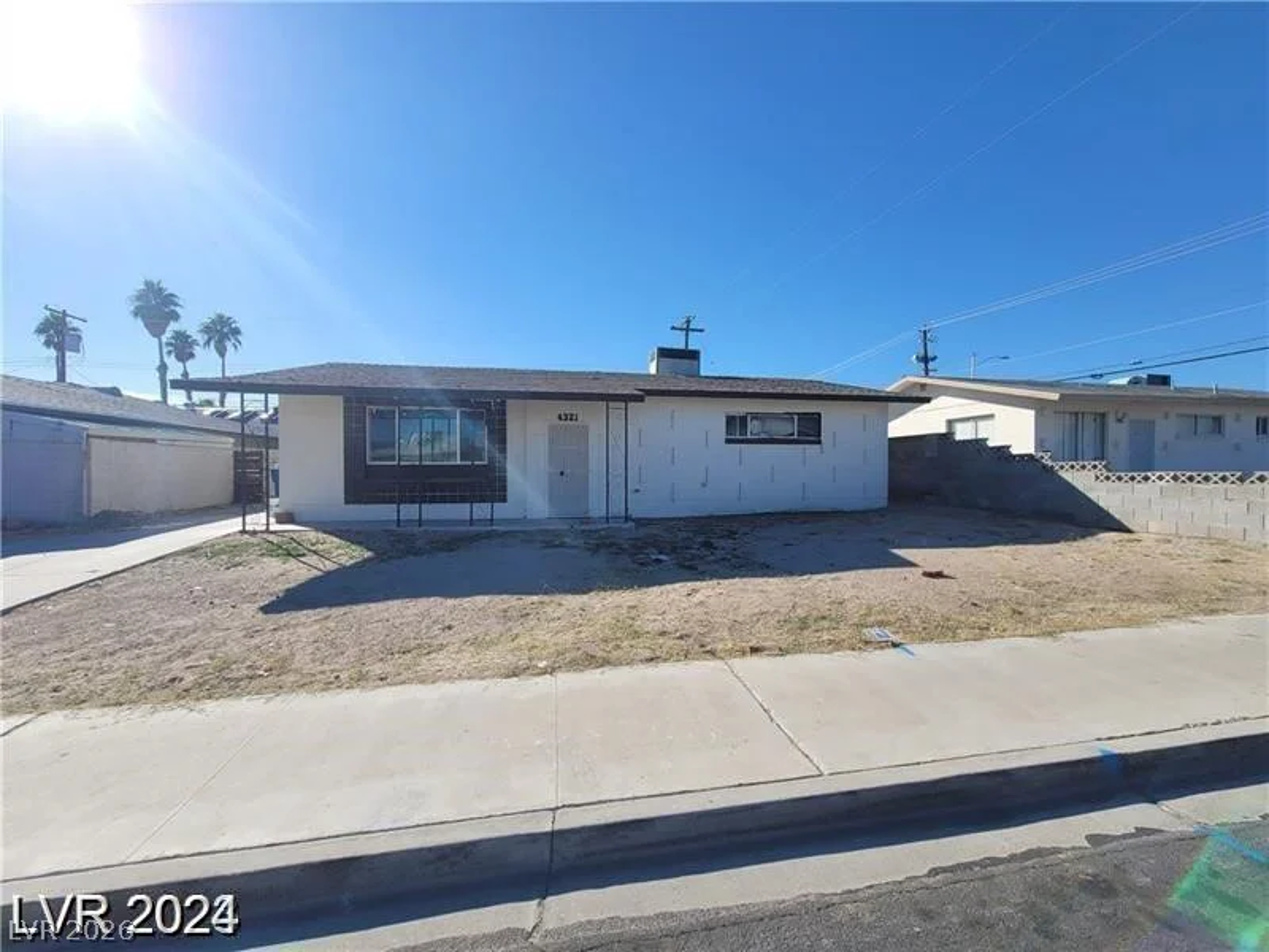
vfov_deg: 89.9
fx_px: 477
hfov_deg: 106.2
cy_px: 476
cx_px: 634
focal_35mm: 13
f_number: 2.2
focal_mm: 2.2
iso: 64
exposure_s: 1/1946
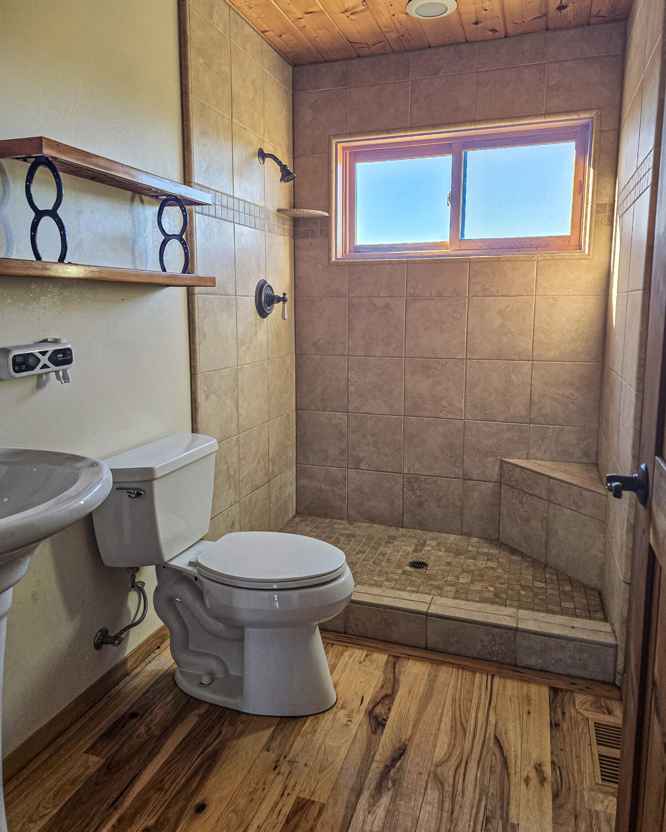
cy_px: 395
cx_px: 333
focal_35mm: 24
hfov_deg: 58.8
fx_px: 591
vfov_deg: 70.2
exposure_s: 1/180
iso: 160
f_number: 1.7
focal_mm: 6.3
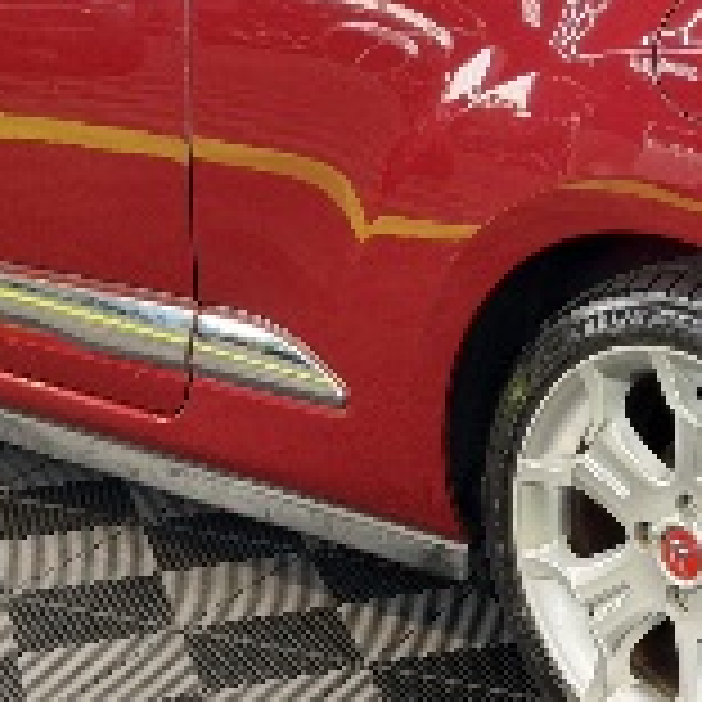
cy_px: 144
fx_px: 2593
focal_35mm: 113
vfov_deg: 15.3
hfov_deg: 14.9
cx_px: 850
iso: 250
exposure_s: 1/50
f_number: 1.78
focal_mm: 6.76
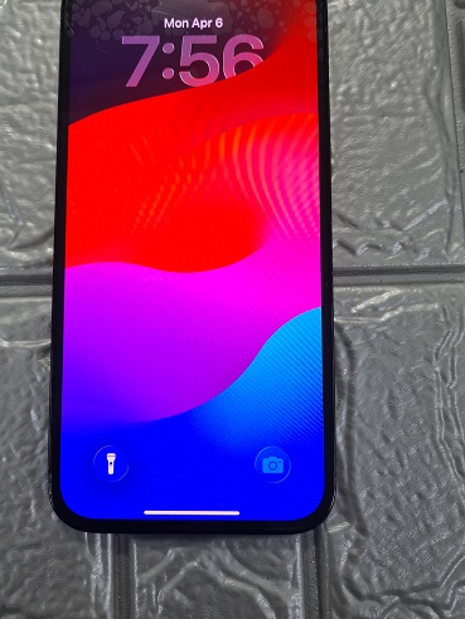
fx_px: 573
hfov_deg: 44.1
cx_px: 203
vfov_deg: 56.6
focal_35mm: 32
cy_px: 265
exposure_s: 1/120
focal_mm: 5.4
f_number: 1.8
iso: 50
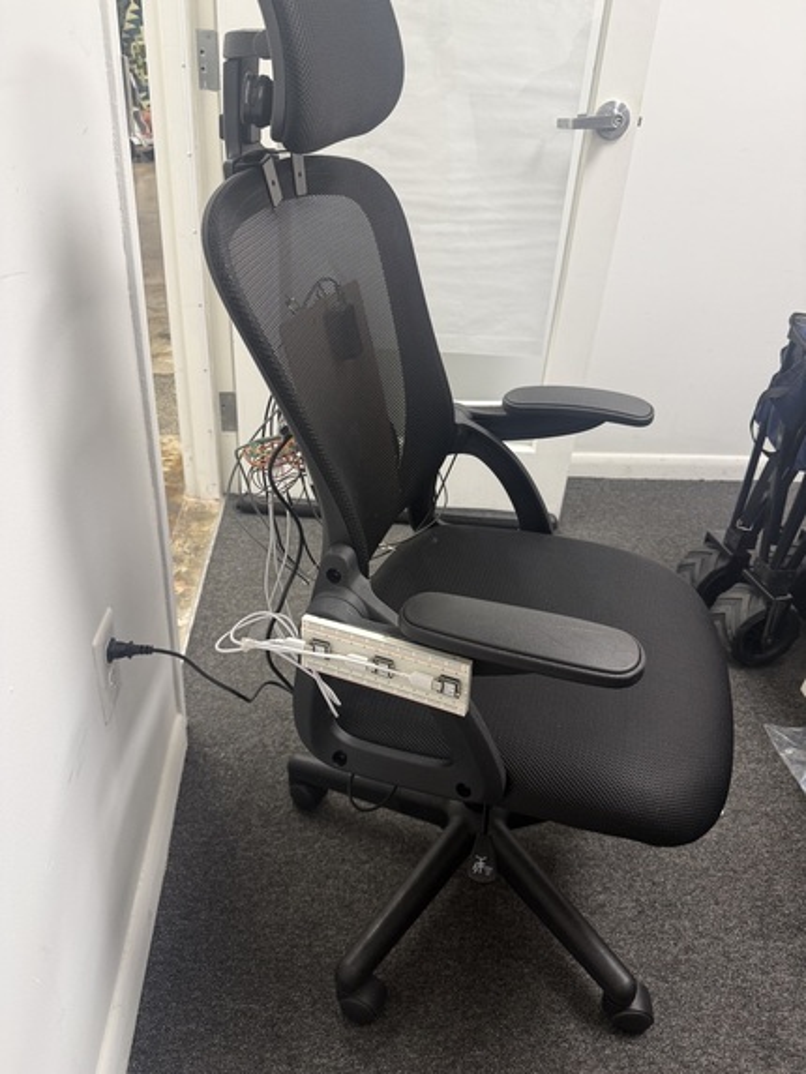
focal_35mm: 24
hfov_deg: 56.8
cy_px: 537
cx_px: 403
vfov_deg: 71.6
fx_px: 745
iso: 125
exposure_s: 1/60
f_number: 1.78
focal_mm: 6.76
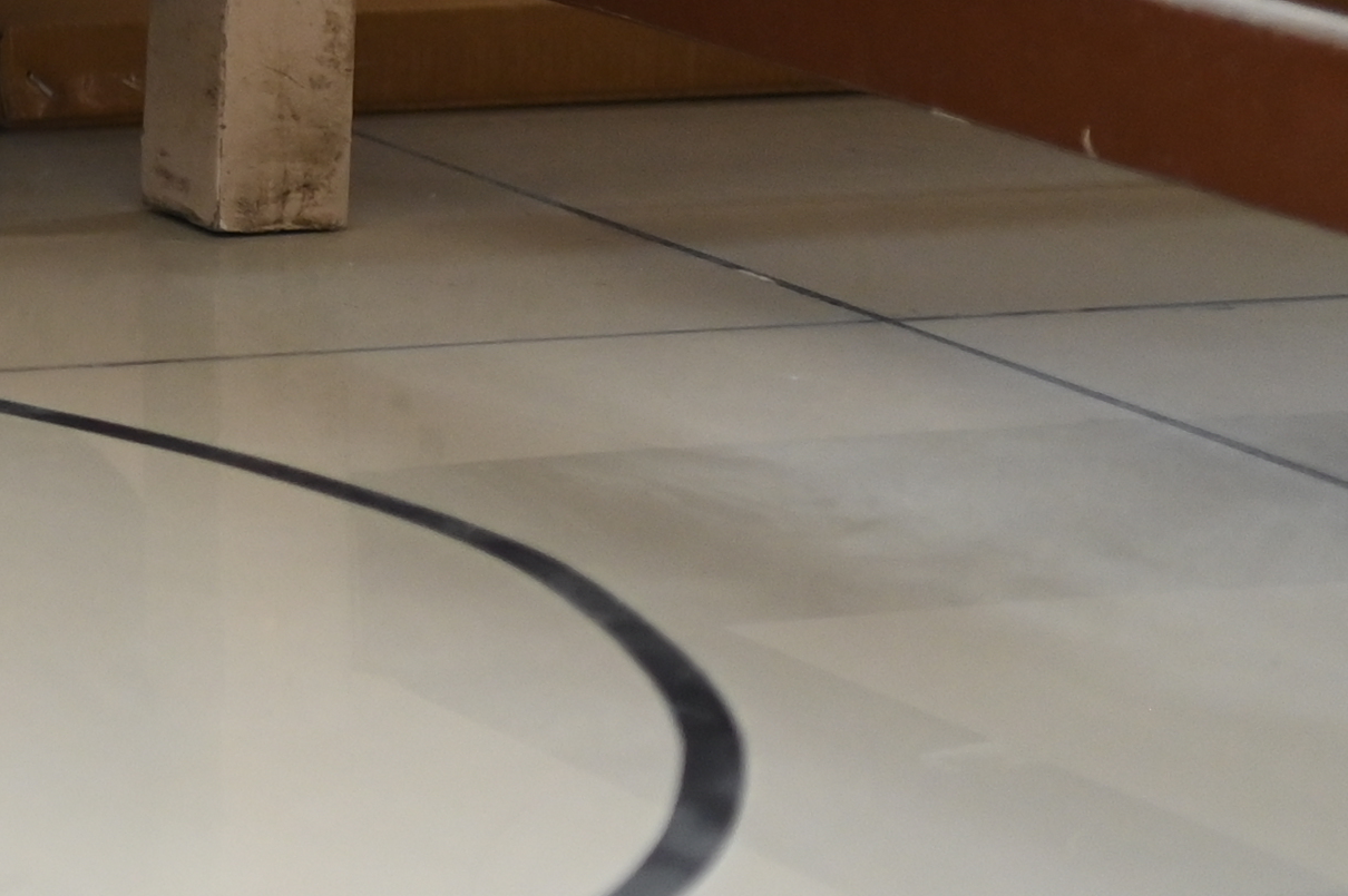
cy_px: -591
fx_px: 6548
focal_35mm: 175
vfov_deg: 7.6
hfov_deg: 10.4
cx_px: -1678
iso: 800
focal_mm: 35
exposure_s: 1/160
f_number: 1.8
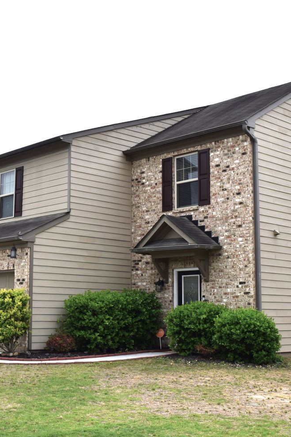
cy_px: 217
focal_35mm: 53
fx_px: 640
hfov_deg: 25.5
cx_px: 97
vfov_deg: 37.7
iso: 200
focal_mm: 23
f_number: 11
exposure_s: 1/500
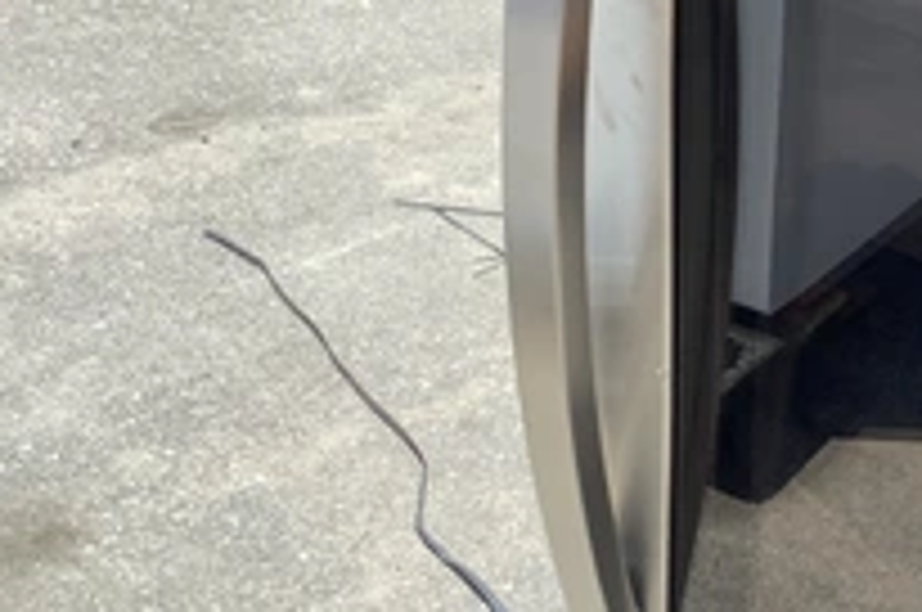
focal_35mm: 63
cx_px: 769
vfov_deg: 21.2
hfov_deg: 30.9
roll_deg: -1.4
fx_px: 1611
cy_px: 99
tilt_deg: -21.8
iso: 25
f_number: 2.4
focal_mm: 3.3
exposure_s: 1/679
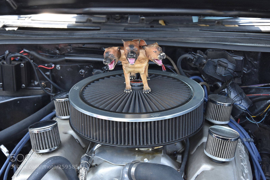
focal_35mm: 78
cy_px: 90
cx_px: 135
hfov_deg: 26.0
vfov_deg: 17.5
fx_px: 585
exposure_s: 1/200
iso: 800
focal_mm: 52
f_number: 7.1
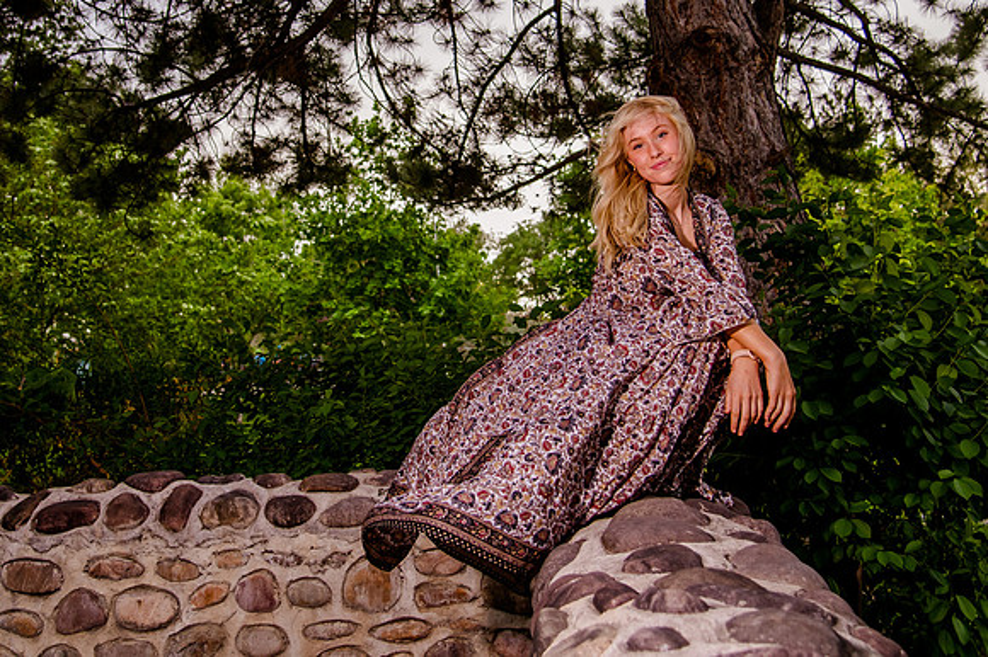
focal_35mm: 48
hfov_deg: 40.8
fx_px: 1322
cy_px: 210
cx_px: 393
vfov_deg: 27.7
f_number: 4
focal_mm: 32
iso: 1000
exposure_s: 1/320
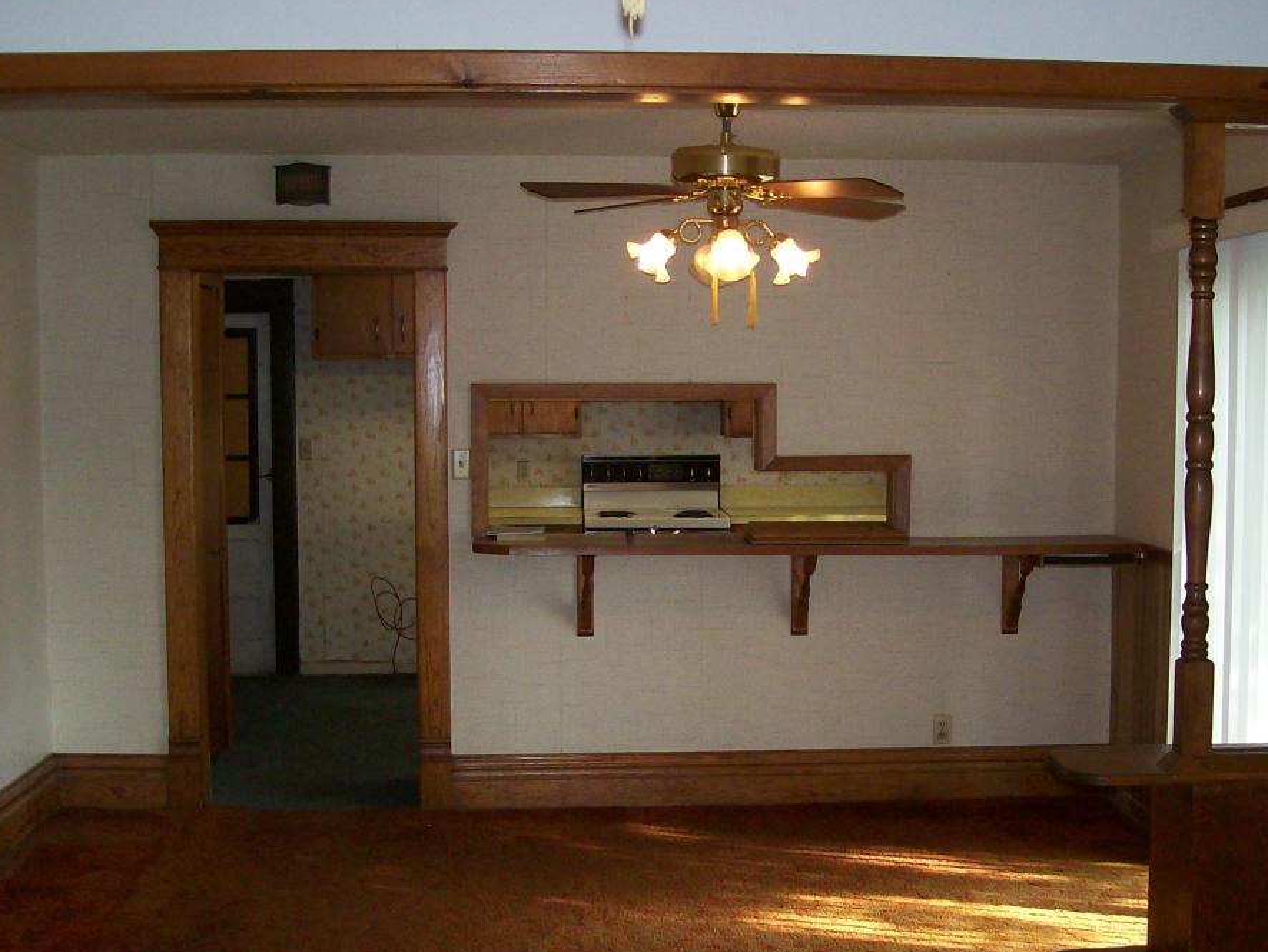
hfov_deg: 36.8
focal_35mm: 52
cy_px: 537
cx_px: 698
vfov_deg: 28.0
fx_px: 1905
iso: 140
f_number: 2.7
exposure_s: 1/64
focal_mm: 6
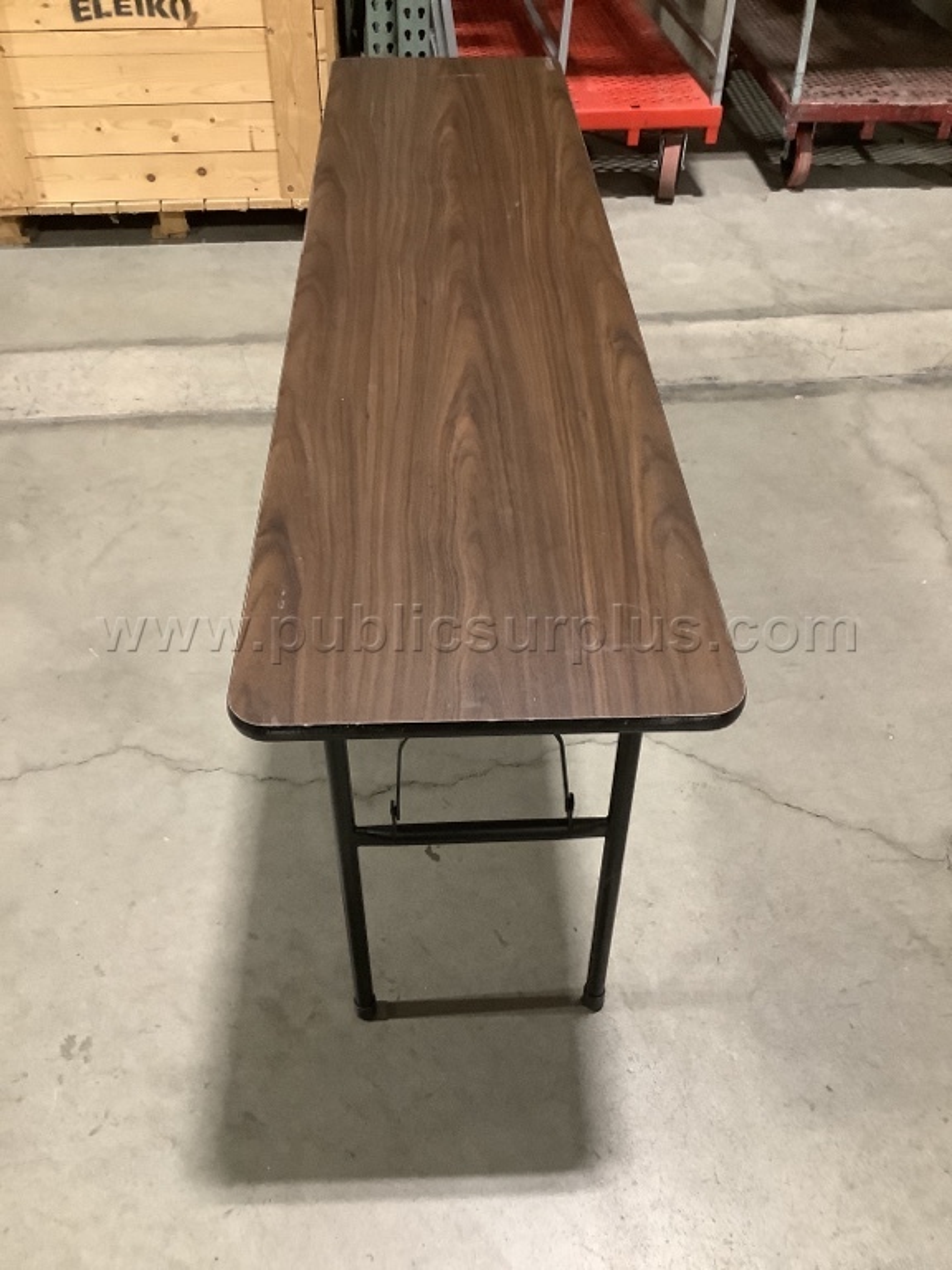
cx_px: 476
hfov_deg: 45.4
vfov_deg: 58.4
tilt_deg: -41.1
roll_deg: -1.2
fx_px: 1137
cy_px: 635
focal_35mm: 31
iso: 400
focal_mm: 3.3
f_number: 2.4
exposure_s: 1/40
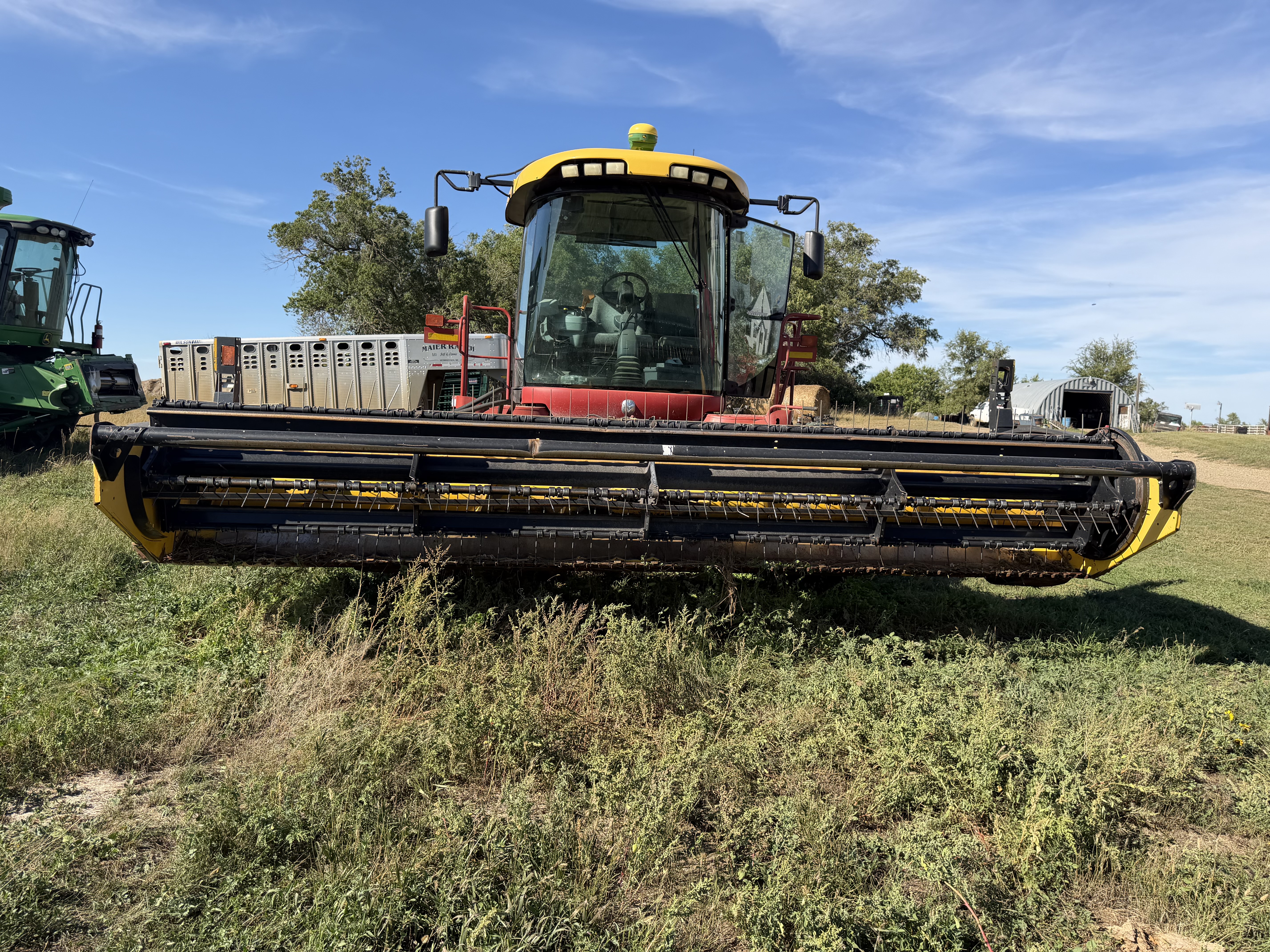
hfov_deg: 71.6
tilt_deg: -2.1
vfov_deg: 56.8
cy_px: 476
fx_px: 881
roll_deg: -1.3
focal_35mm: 24
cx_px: 635
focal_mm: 6.76
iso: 80
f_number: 1.78
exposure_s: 1/2525
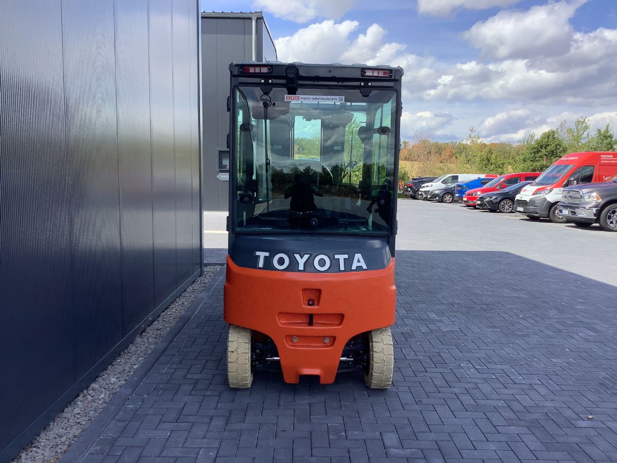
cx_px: 308
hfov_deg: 58.4
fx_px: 553
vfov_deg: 45.4
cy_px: 232
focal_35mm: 31
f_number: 2.4
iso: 25
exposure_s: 1/543
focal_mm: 3.3
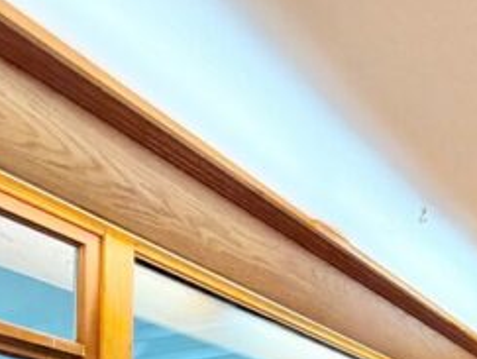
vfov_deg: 25.1
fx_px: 635
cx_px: 579
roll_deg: +1.1
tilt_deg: +1.8
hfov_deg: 33.2
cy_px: 520
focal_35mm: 46
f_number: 2.2
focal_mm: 2.22
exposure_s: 1/60
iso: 400
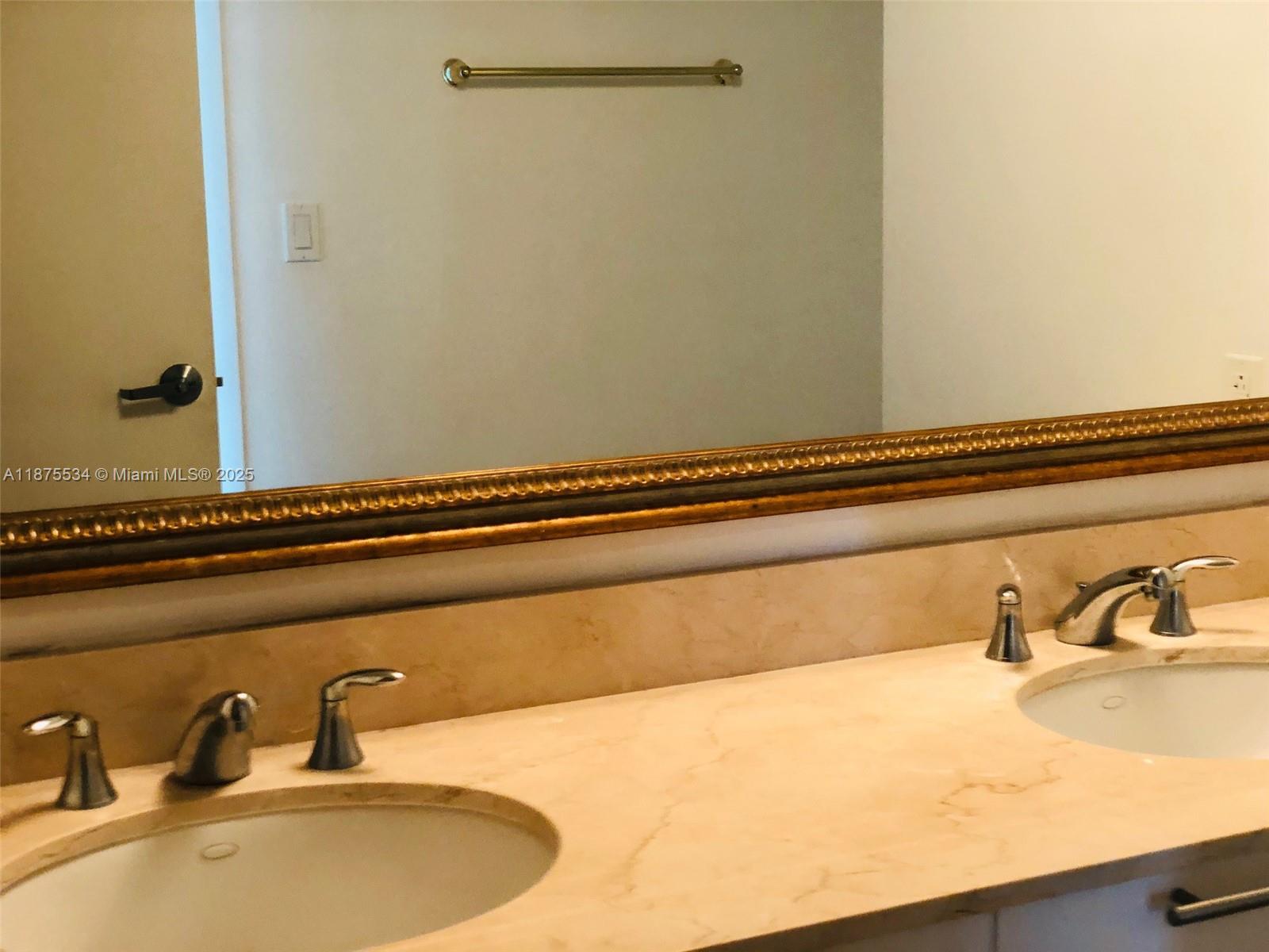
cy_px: 476
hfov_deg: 36.8
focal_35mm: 52
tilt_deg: -7.5
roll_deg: +0.8
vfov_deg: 28.0
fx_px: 1906
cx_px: 634
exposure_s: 1/30
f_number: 2.4
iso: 100
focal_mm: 6
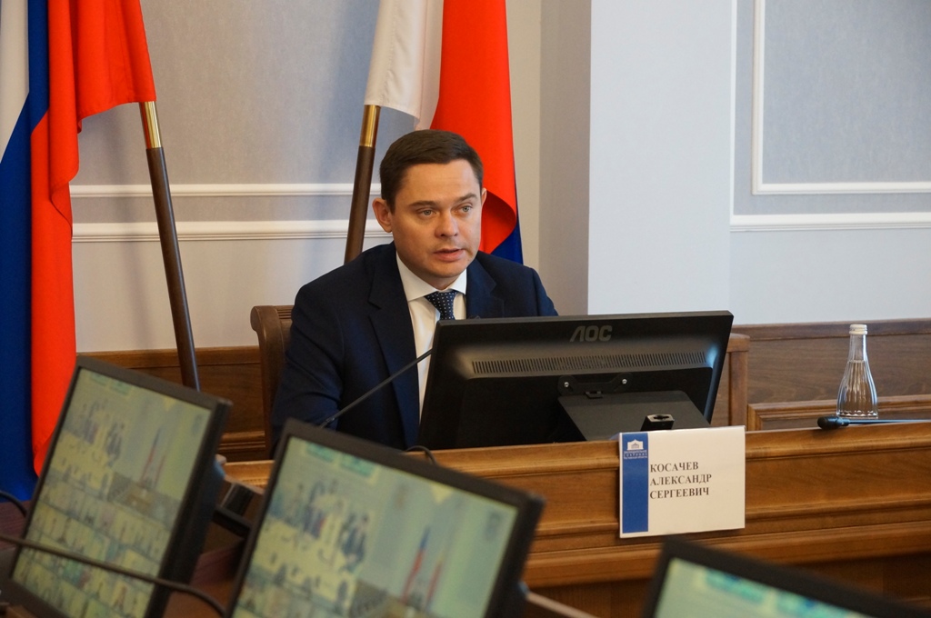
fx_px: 2325
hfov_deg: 22.6
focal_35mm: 90
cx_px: 466
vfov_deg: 15.1
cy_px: 309
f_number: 5
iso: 2000
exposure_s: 1/100
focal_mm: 60
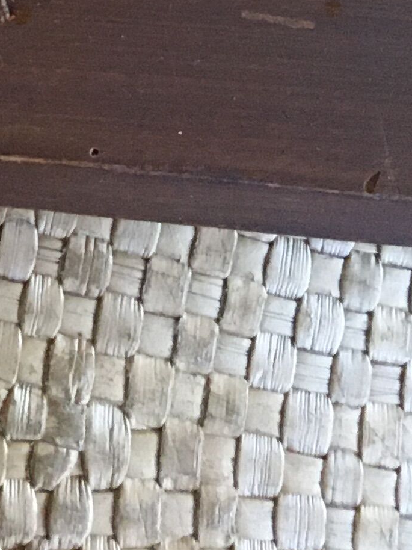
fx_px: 2032
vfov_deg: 12.9
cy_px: -638
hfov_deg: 10.7
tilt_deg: -80.0
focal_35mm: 128
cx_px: -363
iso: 160
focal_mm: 4.15
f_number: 2.2
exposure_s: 1/33
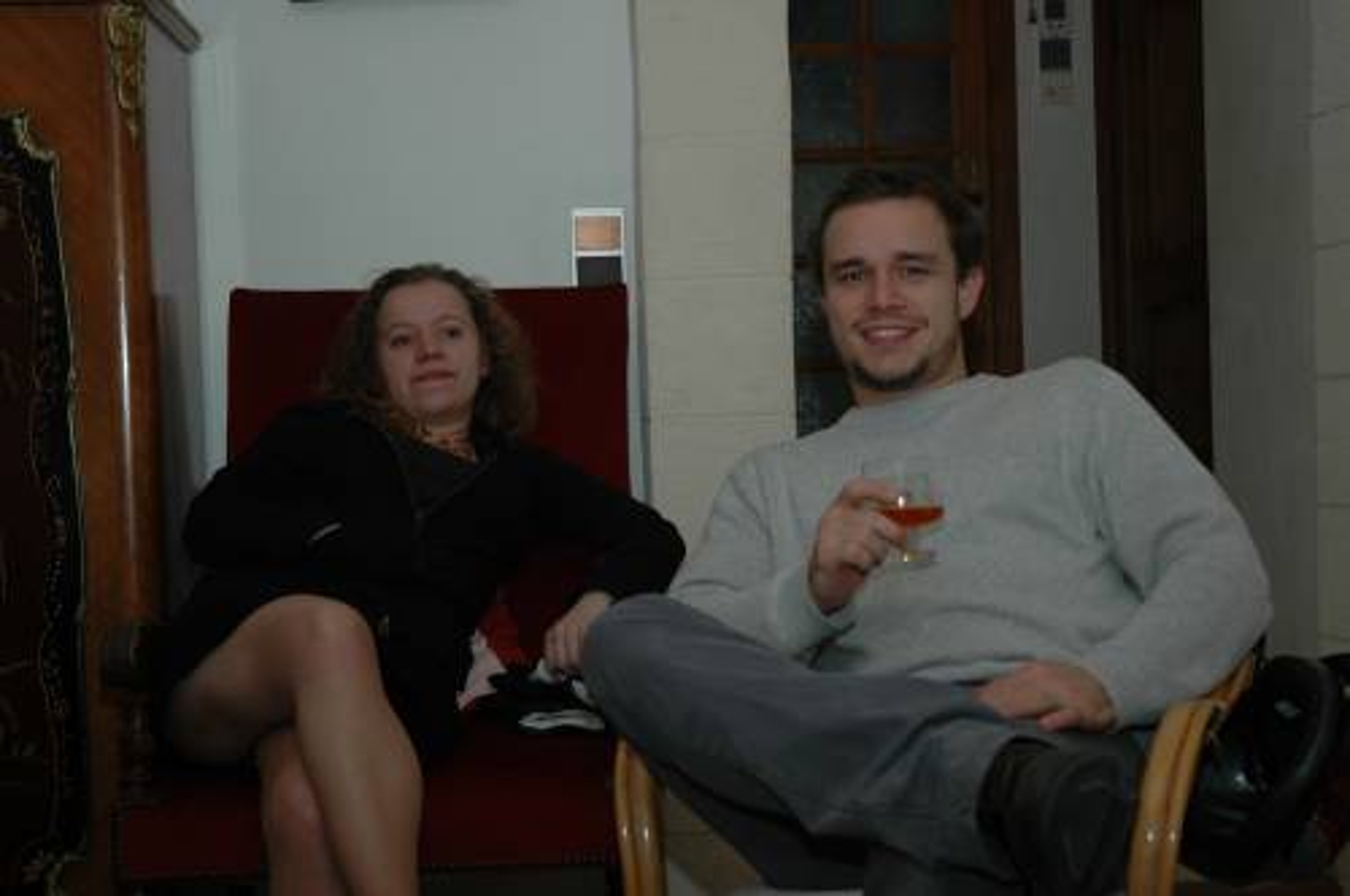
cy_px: 448
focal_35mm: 66
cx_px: 675
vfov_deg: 20.6
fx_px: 2472
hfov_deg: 30.5
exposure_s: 1/60
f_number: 4.5
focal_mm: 44
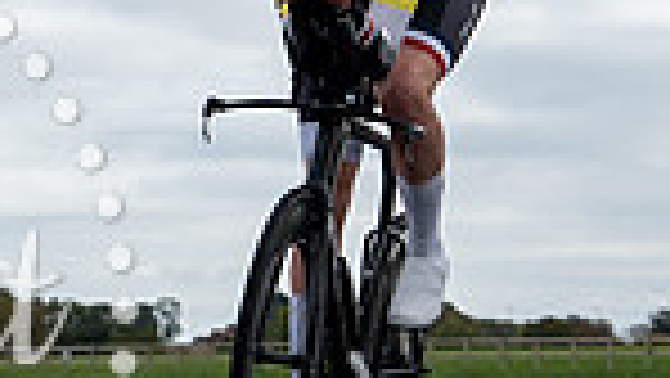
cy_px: 294
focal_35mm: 240
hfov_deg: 9.0
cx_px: 302
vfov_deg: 5.1
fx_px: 4266
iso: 100
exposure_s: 1/1000
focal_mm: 46
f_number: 3.5
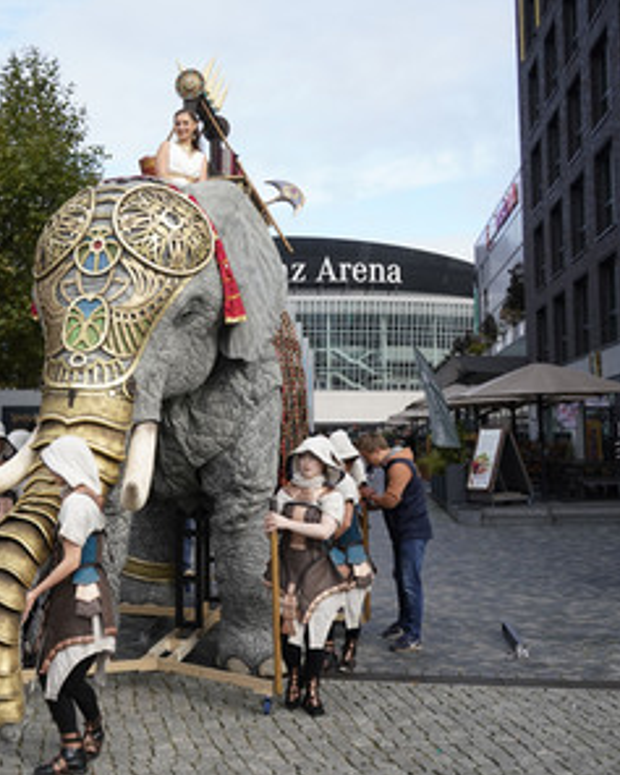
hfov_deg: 36.4
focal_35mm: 40
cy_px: 388
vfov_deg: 45.8
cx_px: 148
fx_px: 917
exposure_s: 1/800
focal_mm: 28
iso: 640
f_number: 8
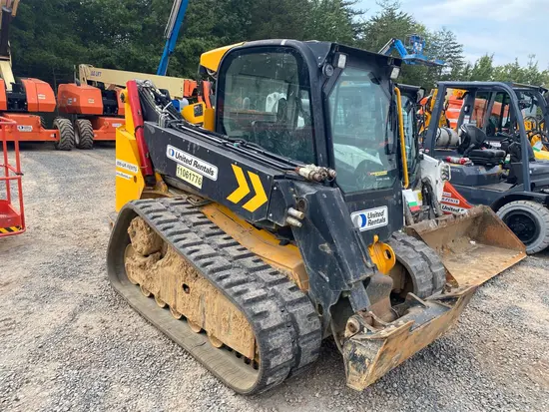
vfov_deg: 53.1
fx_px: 413
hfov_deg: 67.3
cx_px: 274
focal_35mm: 26
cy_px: 206
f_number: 1.8
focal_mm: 4.25
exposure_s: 1/757
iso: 32
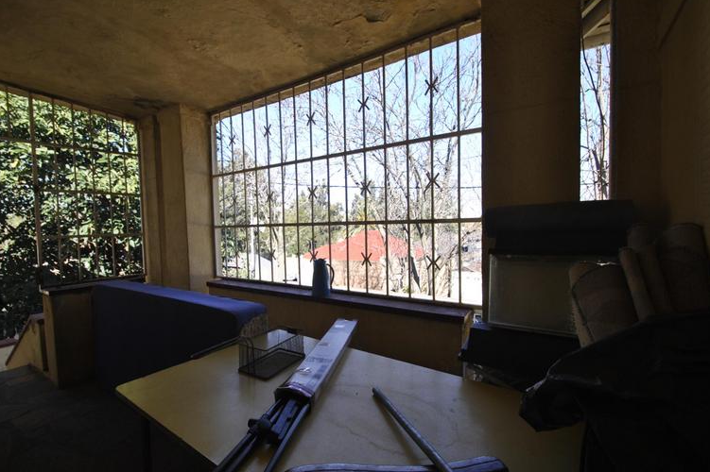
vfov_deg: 73.7
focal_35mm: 16
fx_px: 315
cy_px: 241
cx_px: 345
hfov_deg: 96.7
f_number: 5.6
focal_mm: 10
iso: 110
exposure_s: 1/125
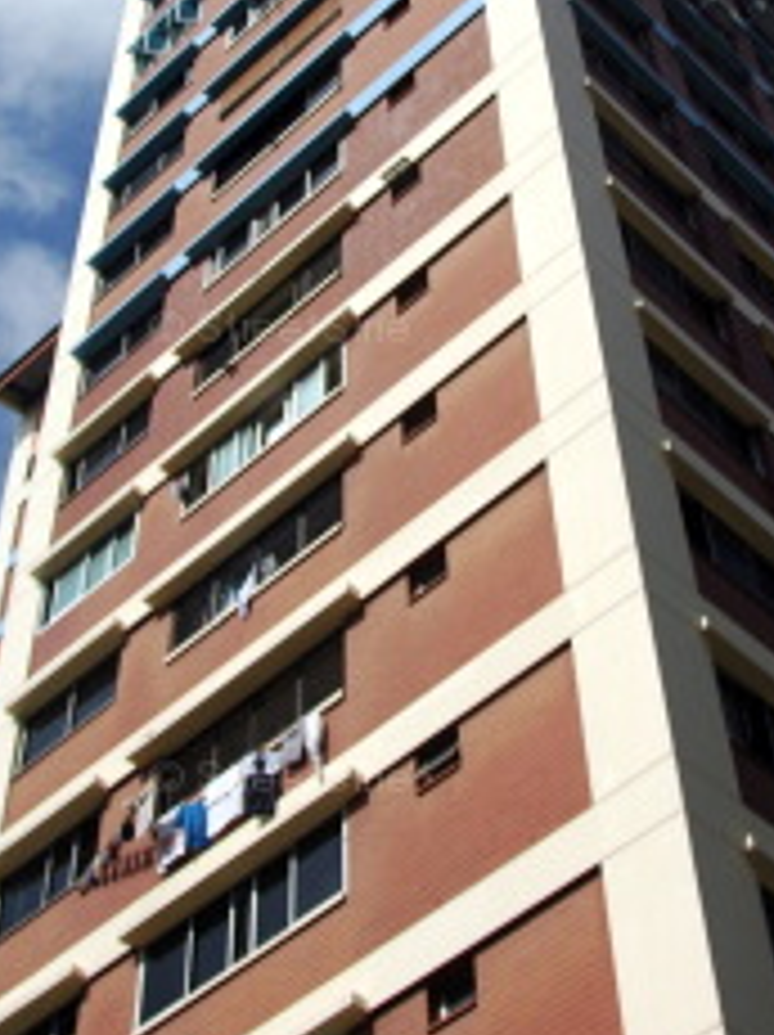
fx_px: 2061
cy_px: 227
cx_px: 486
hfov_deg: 21.2
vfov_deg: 27.7
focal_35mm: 69
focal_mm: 20
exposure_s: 1/4000
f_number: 3.8
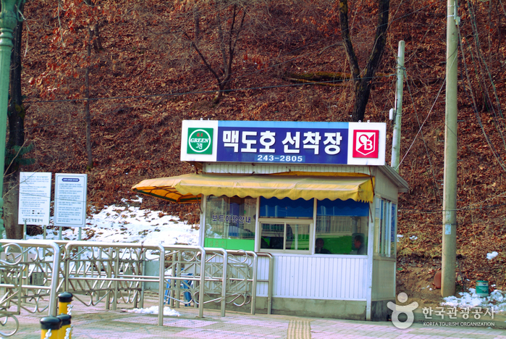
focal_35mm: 87
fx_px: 1224
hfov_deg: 23.4
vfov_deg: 15.8
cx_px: 253
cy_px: 170
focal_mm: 58
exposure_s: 1/125
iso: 100
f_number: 5.6
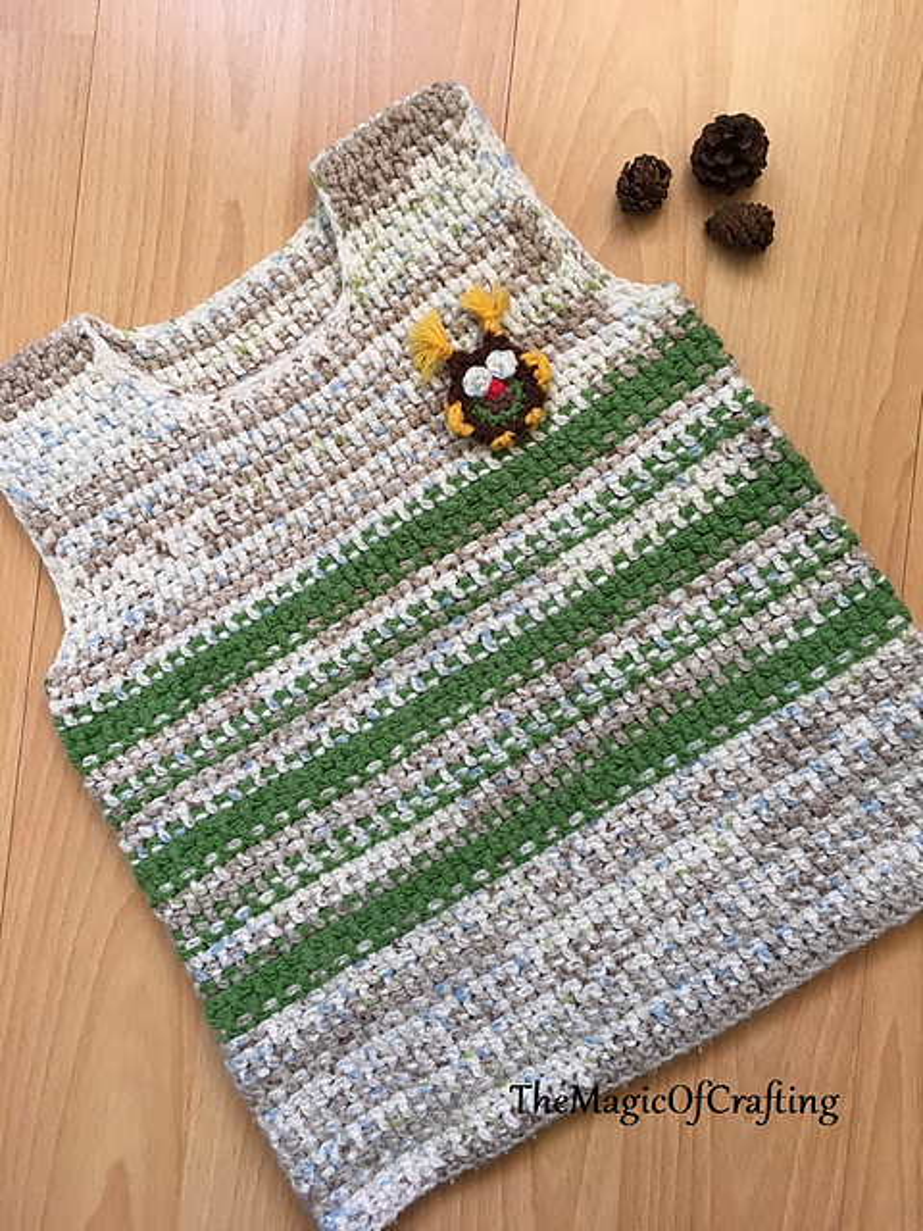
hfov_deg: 48.2
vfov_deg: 61.7
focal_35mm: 29
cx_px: 462
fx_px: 1031
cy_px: 616
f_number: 2.2
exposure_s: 1/33
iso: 100
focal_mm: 4.15
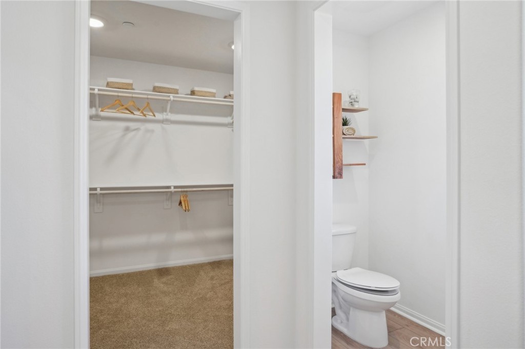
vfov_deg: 61.9
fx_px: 292
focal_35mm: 20
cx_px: 262
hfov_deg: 84.0
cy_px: 174
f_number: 7.1
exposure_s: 1/30
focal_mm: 20
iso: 320
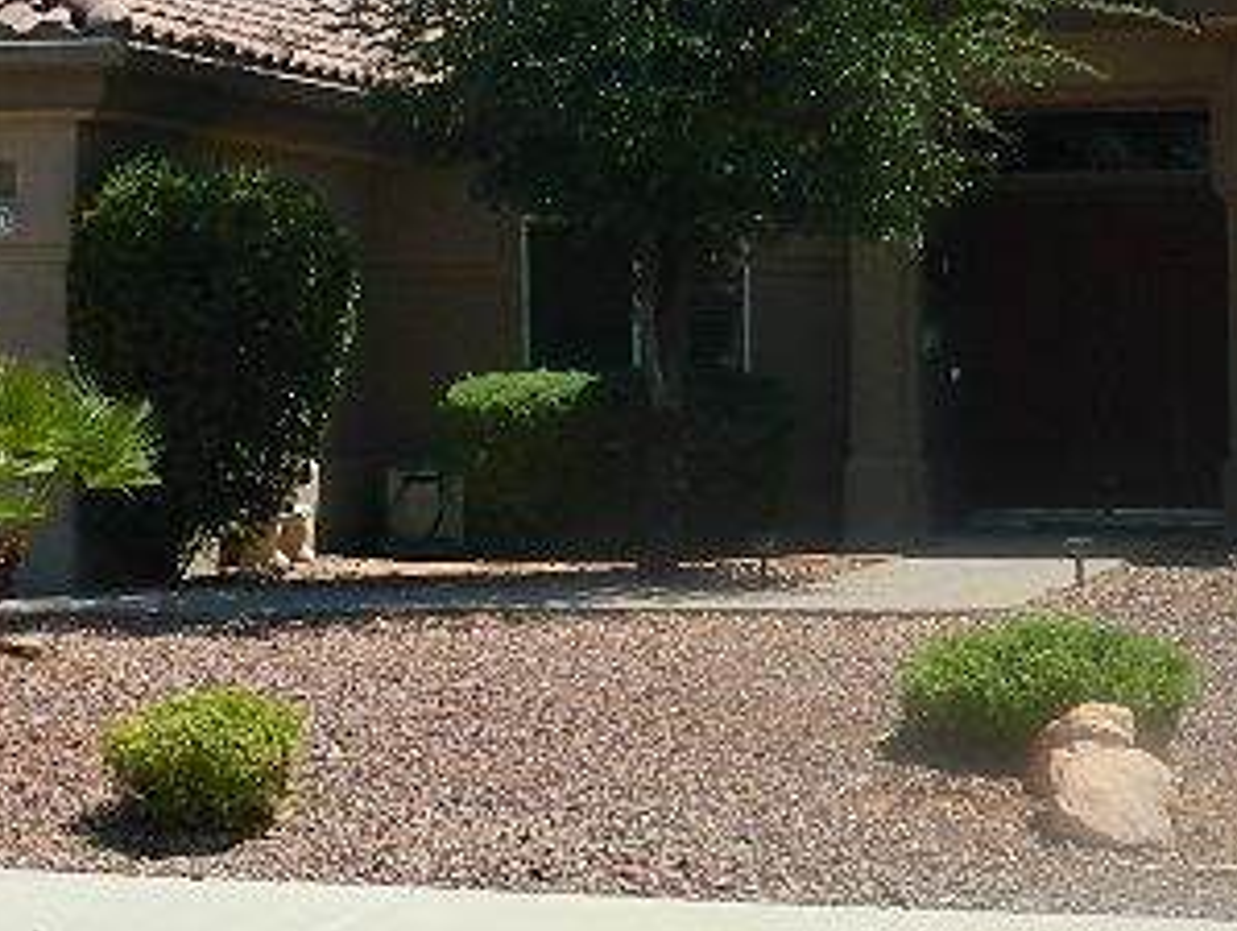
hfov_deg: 18.5
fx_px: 3792
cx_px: 430
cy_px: 240
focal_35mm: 106
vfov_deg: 13.9
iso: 80
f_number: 9.1
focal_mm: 5.6
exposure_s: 1/125
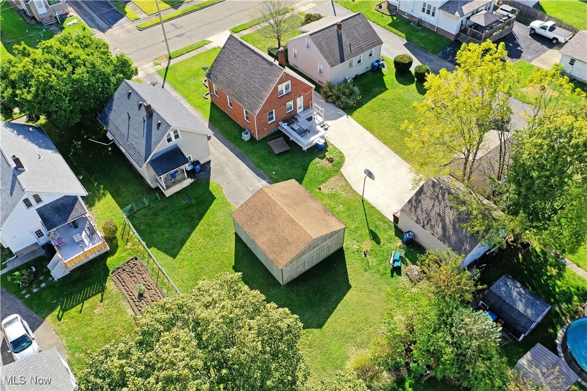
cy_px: 196
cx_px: 294
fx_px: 457
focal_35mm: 28
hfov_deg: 65.5
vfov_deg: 46.4
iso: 100
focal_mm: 10.26
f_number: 5
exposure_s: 1/200
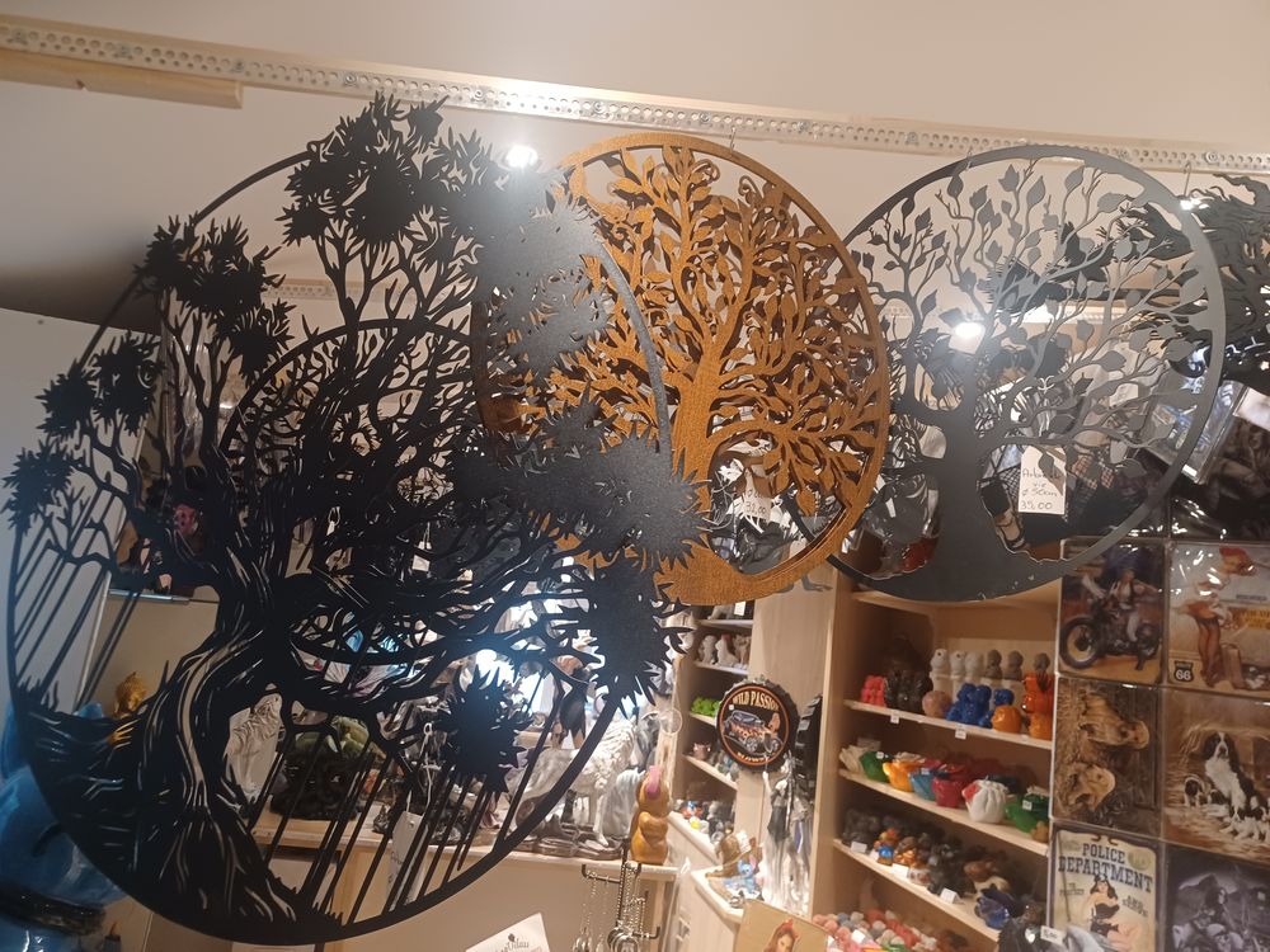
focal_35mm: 25
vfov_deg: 54.9
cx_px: 635
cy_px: 476
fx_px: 917
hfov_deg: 69.4
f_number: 1.8
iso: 800
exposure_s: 1/25
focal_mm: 4.6
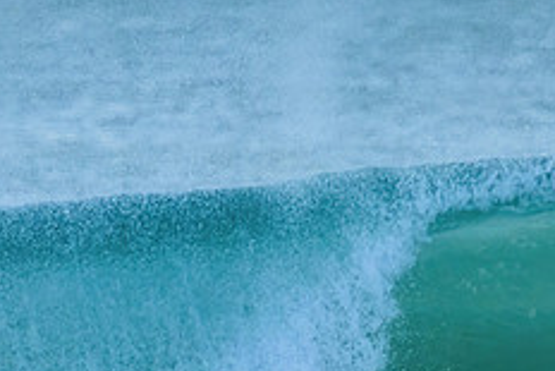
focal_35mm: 1996
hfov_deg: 1.0
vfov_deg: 0.7
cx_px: 311
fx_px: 30790
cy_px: 425
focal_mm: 800
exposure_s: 1/1600
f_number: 11
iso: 4500
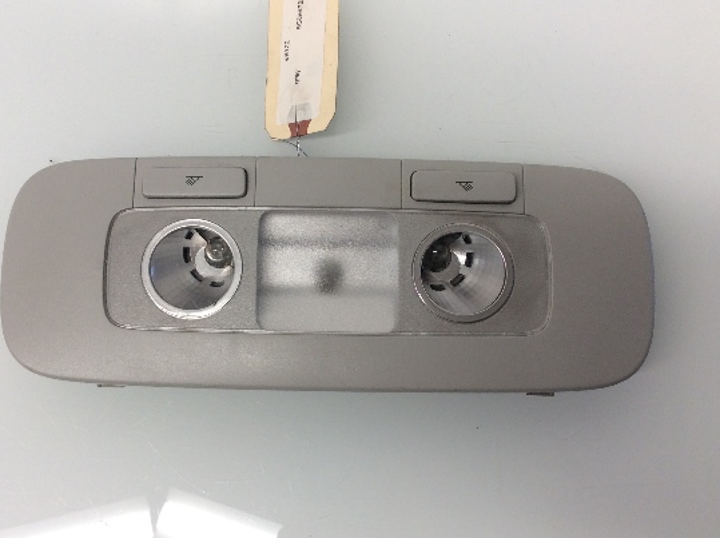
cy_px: 266
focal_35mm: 38
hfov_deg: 48.9
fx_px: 790
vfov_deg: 37.7
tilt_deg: -79.4
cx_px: 313
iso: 40
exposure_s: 1/60
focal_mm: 3.3
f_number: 2.4
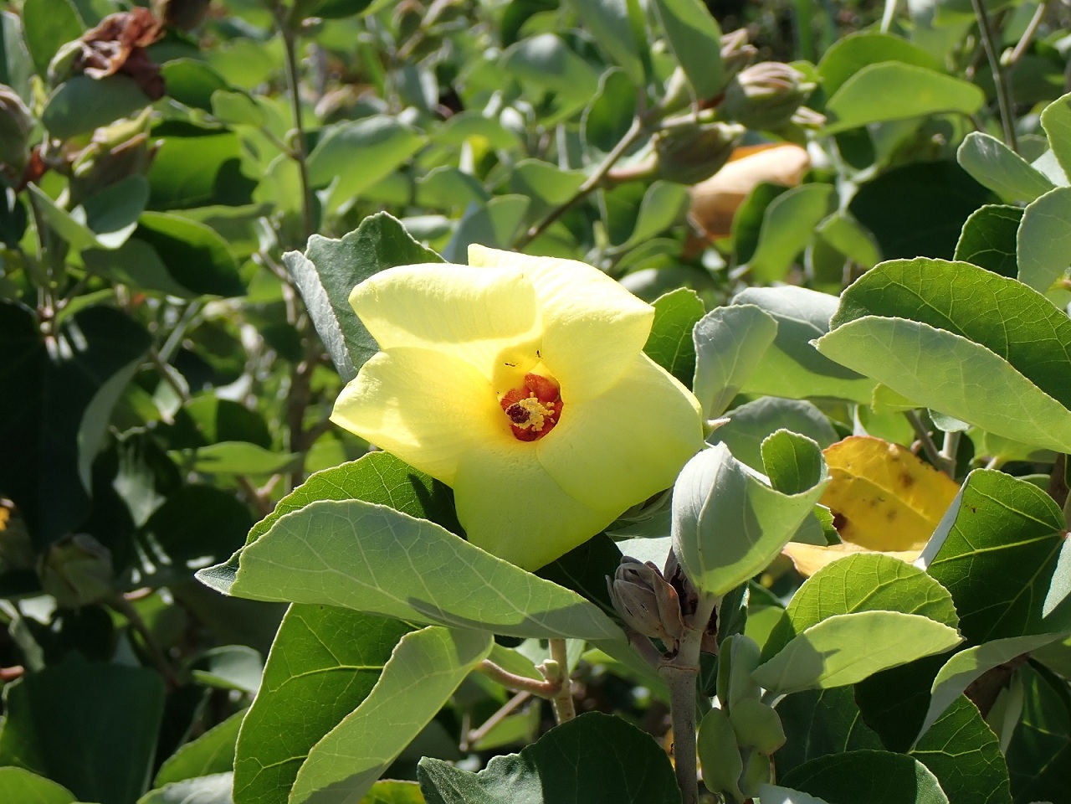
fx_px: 2382
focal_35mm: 77
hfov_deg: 25.3
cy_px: 402
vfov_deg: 19.1
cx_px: 536
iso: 100
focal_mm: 13.65
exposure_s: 1/250
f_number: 5.6
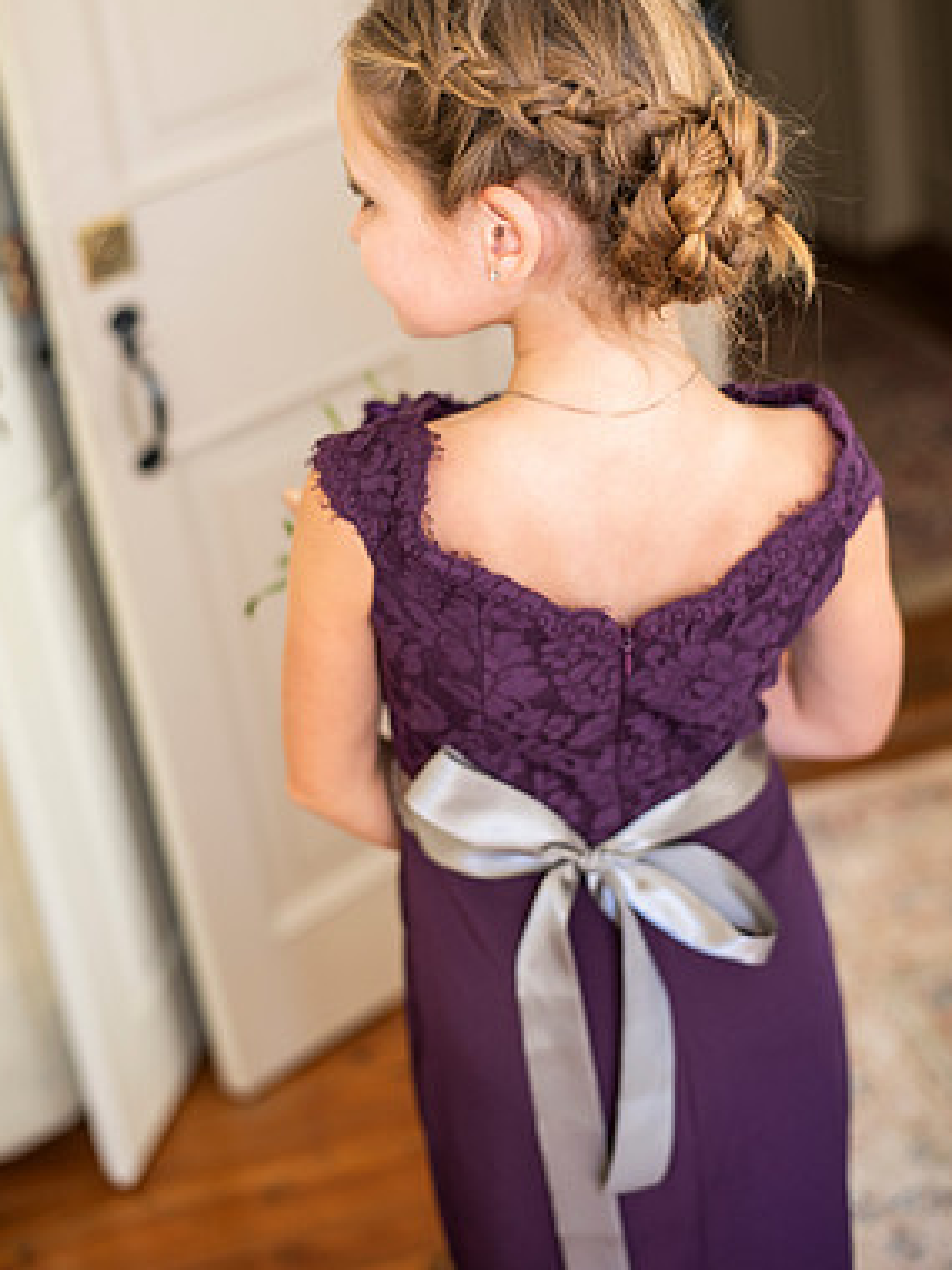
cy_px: 525
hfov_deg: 25.7
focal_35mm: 57
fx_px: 2090
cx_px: 461
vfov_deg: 33.7
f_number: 2.5
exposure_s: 1/125
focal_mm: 50
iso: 640
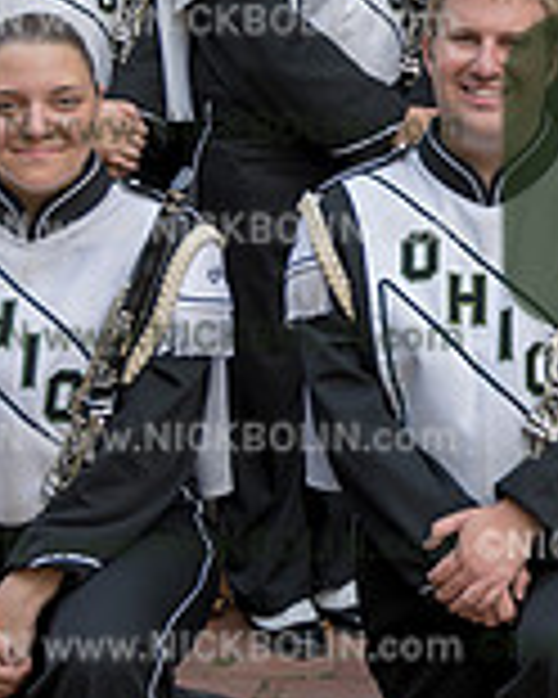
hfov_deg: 12.1
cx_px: 792
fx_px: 2539
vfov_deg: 15.5
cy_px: 76
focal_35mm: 123
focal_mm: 25.5
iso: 125
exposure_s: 1/50
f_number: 4
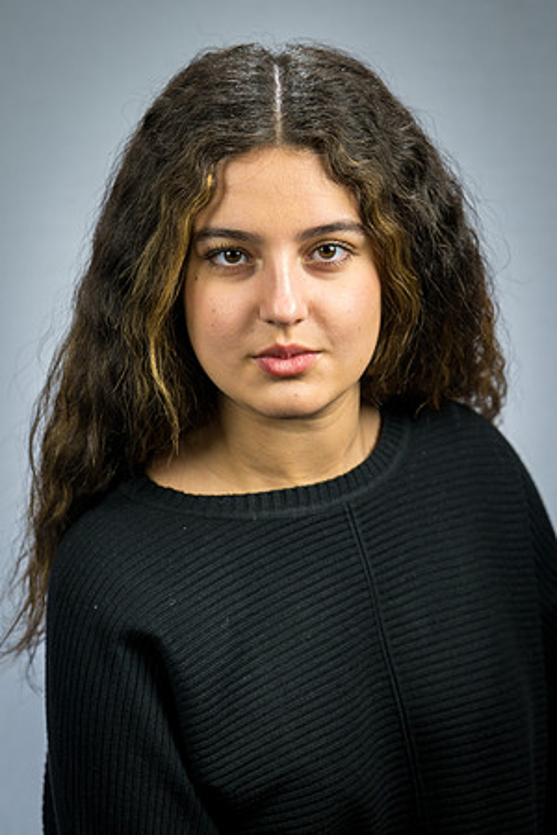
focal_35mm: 176
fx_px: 4085
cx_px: 362
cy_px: 416
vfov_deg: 11.7
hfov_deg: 7.8
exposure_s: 1/15
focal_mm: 115
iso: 400
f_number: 5.6
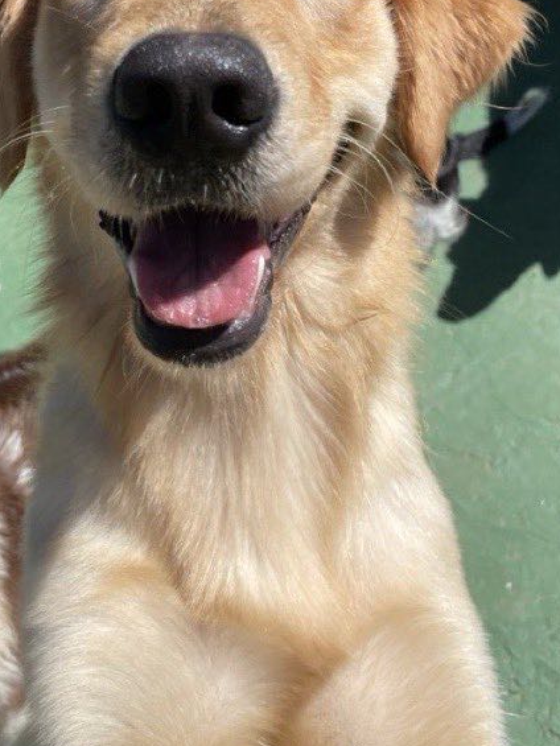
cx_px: 258
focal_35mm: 46
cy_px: 176
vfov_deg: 40.0
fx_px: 992
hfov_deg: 31.5
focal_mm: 4.2
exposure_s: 1/4651
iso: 32
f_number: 1.6
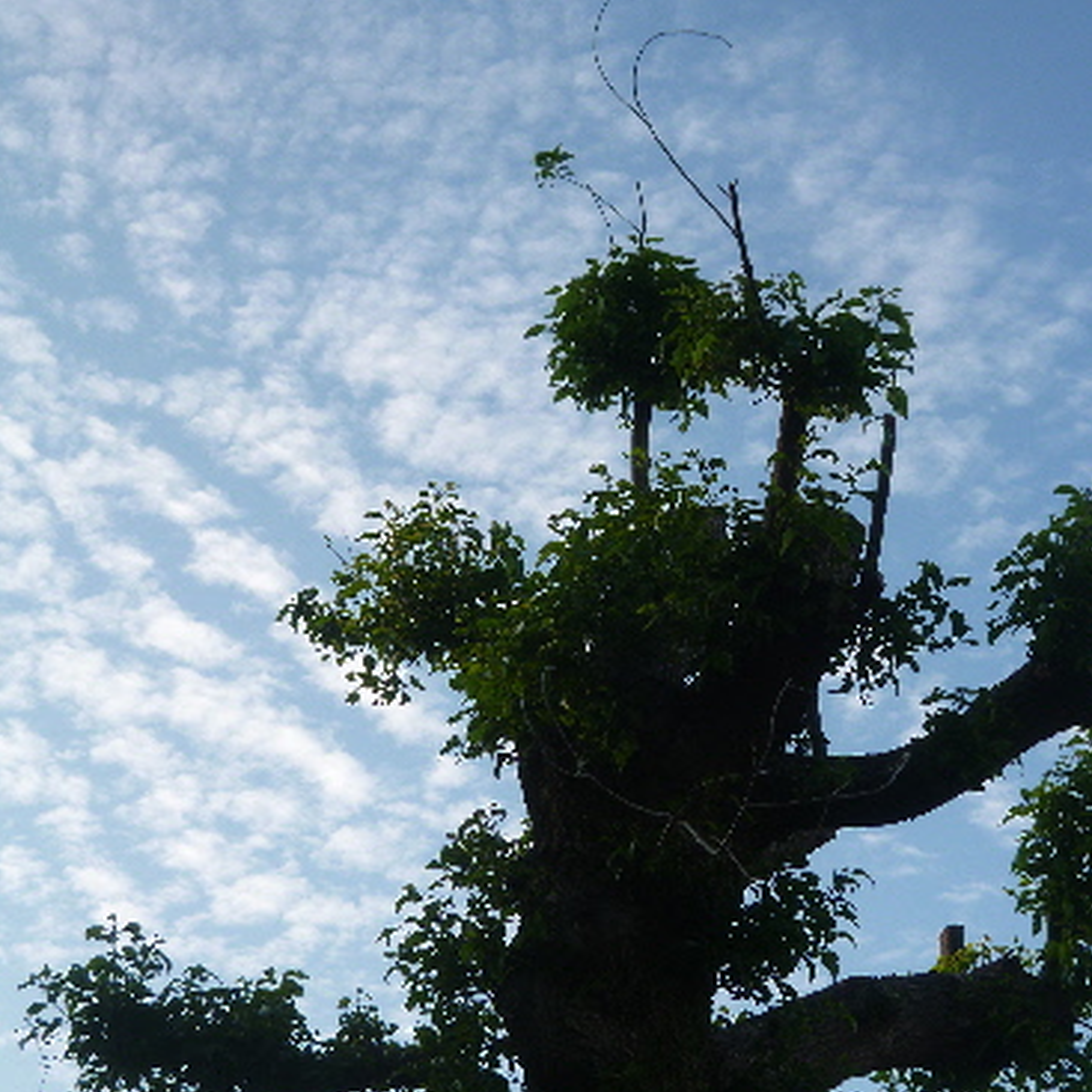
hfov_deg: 31.9
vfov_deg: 32.2
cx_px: 735
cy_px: 549
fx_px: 1892
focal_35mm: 53
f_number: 3.3
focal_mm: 7.9
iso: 100
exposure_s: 1/500
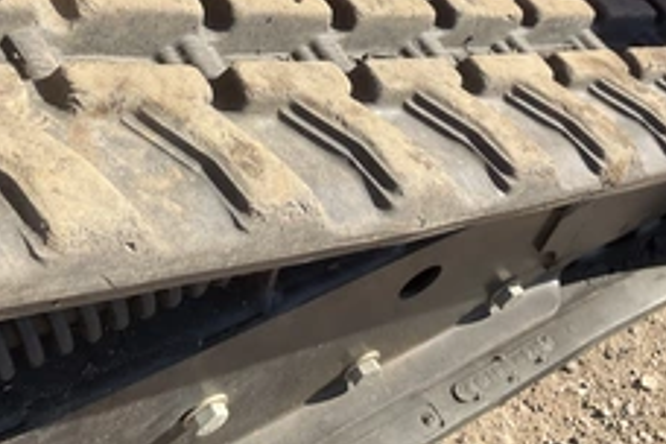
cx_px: 301
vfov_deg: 24.6
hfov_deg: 37.5
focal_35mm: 53
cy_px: 26
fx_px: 980
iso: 25
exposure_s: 1/606
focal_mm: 3
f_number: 1.8
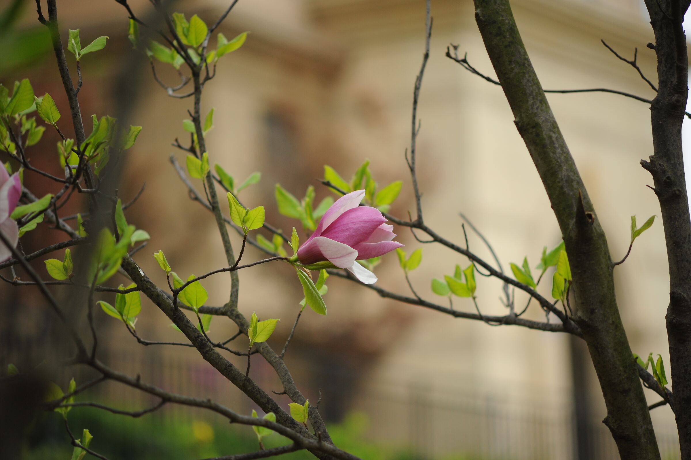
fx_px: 3836
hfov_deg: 10.3
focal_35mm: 200
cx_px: 346
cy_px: 230
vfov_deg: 6.9
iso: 500
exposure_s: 1/640
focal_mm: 200
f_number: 4.5
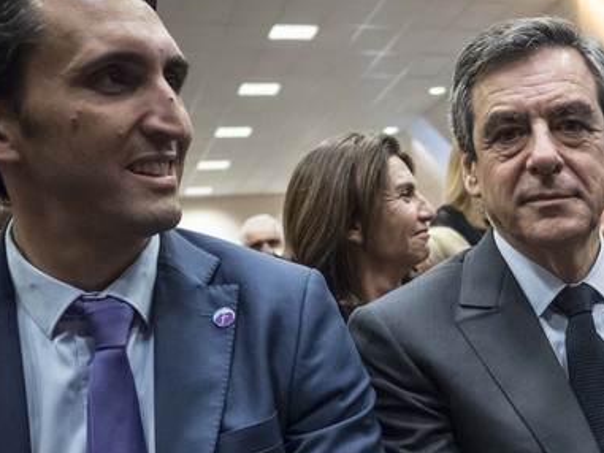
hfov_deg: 28.9
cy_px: 360
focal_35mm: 63
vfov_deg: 23.0
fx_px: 1100
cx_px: 590
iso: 2500
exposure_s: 1/160
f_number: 2
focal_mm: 15
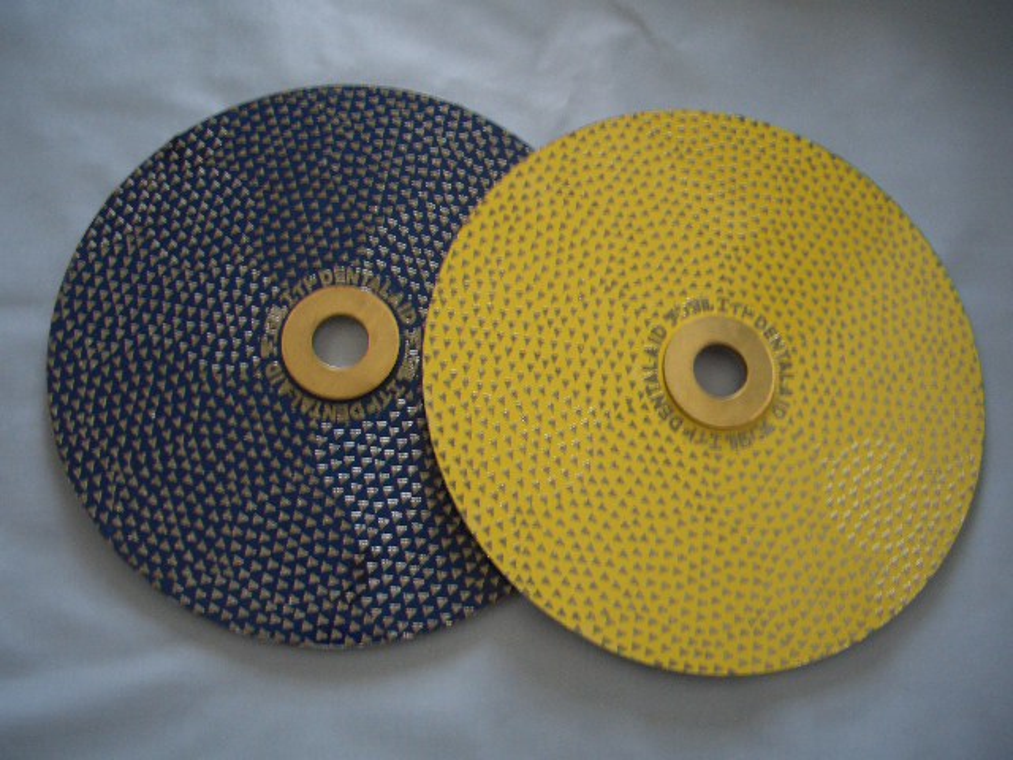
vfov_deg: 40.7
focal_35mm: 35
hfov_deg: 52.6
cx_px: 506
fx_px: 1024
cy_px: 380
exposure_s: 1/15
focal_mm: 5.8
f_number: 2.6
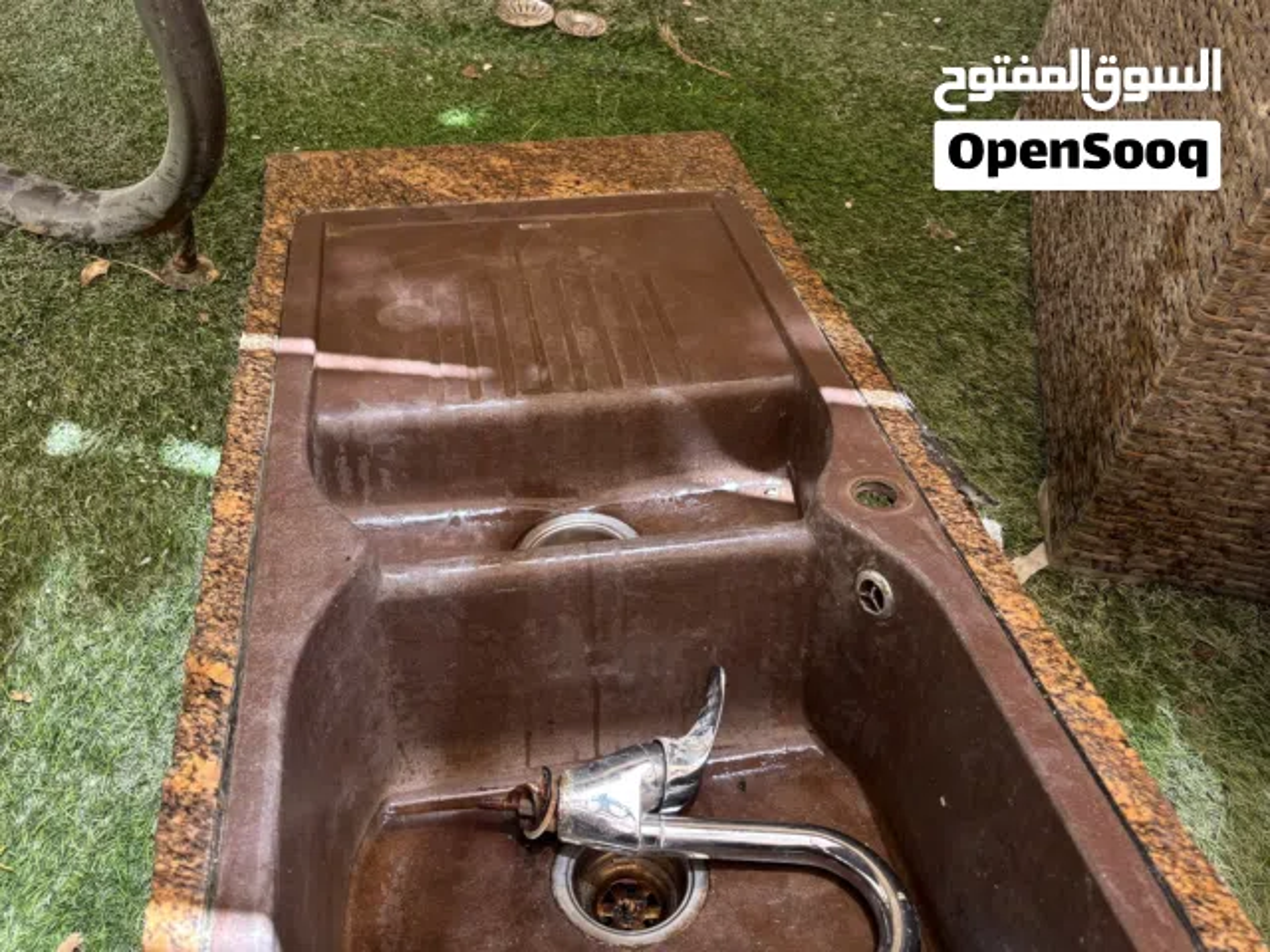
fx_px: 954
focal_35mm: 26
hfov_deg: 67.3
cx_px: 635
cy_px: 476
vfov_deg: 53.1
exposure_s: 1/121
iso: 40
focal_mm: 5.96
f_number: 1.6
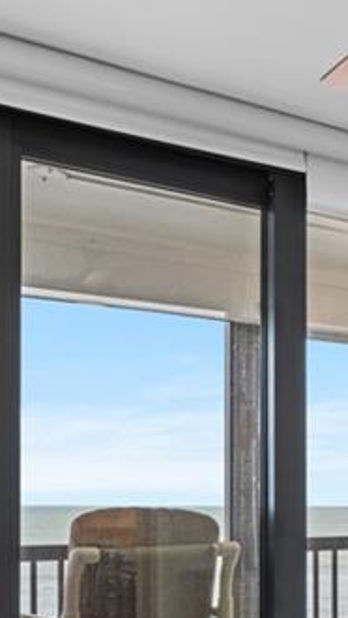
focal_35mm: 52
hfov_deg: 20.3
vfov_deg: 38.3
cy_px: 501
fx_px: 852
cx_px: 500
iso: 200
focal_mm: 16
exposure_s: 1/2
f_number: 10
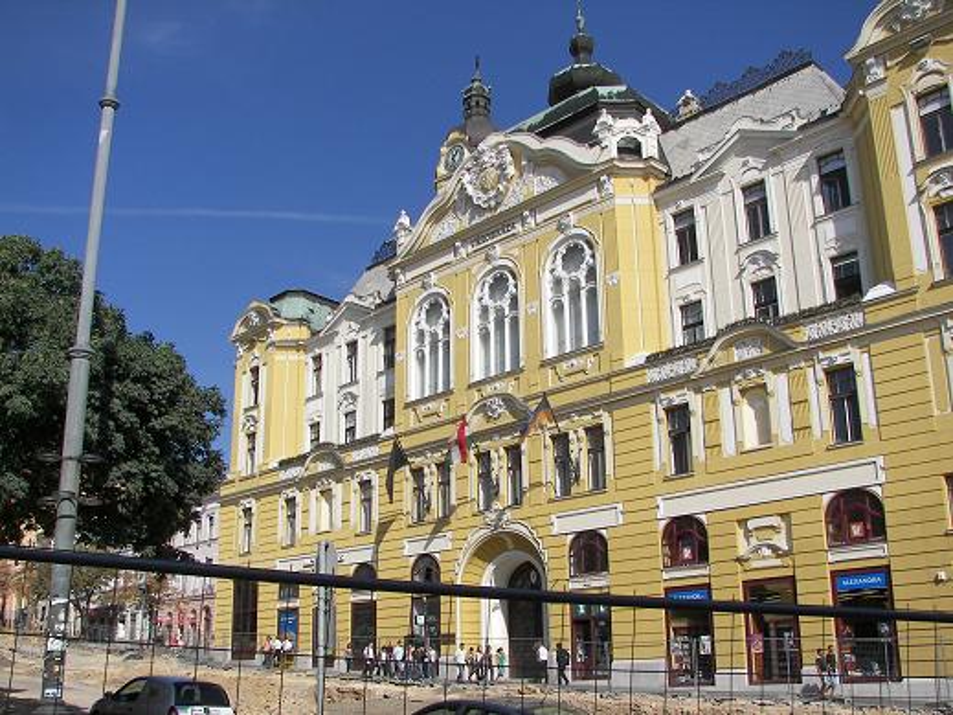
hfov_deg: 51.4
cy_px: 358
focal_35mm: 36
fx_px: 991
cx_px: 476
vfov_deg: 39.6
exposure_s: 1/800
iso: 50
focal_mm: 6
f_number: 4
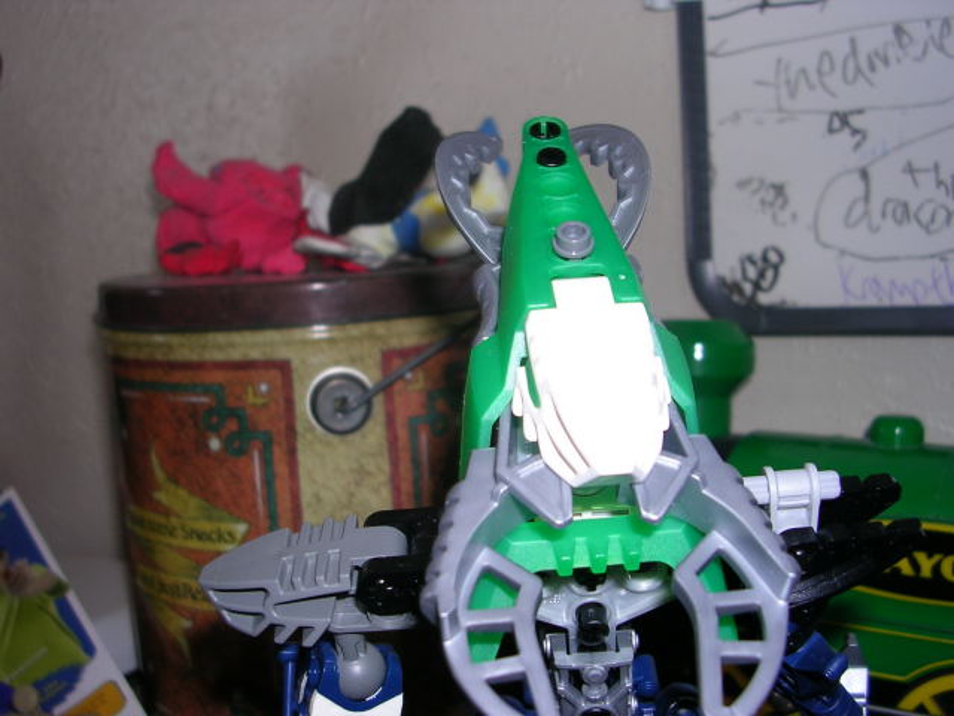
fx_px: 1047
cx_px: 477
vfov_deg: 37.7
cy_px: 358
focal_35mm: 38
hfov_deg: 49.0
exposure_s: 1/60.1
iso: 50
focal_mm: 5.8
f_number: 2.8
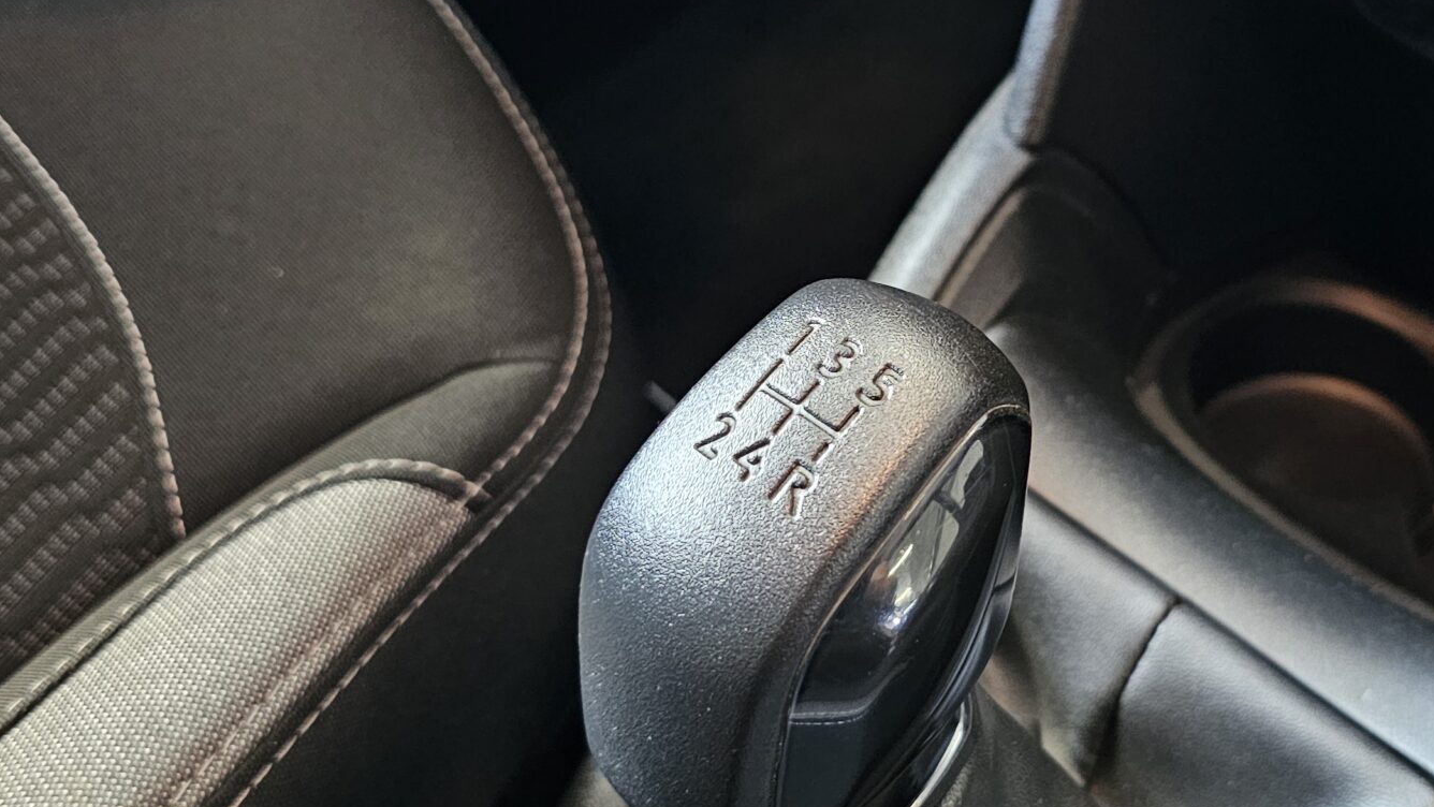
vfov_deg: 24.9
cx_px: 1045
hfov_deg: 41.8
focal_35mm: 48
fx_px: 1825
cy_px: 333
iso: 500
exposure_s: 1/24
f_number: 1.7
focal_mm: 6.3
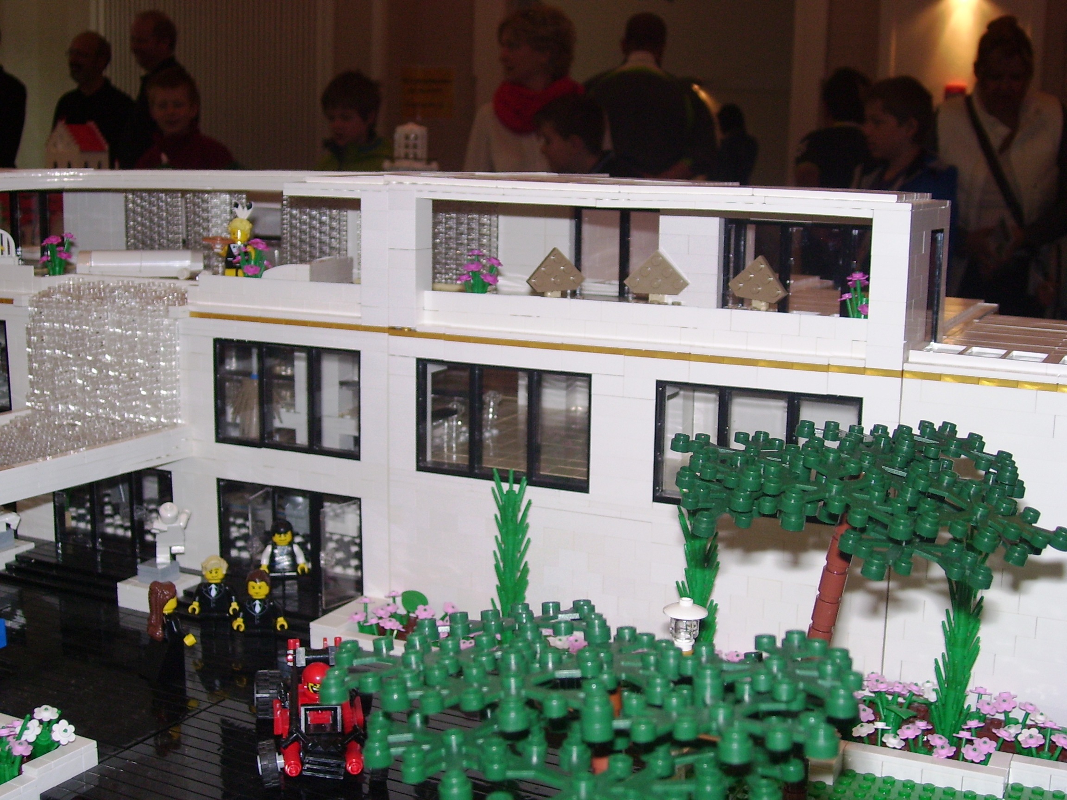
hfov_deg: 42.1
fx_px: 1387
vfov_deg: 32.2
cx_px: 534
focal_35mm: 45
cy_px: 400
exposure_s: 1/60
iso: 80
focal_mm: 7.6
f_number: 3
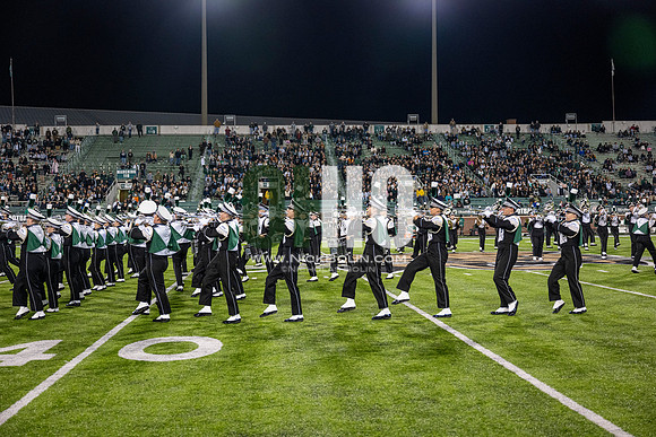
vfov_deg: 31.2
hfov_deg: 45.4
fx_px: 784
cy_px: 218
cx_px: 328
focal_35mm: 43
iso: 1250
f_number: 3.2
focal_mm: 43
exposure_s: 1/500
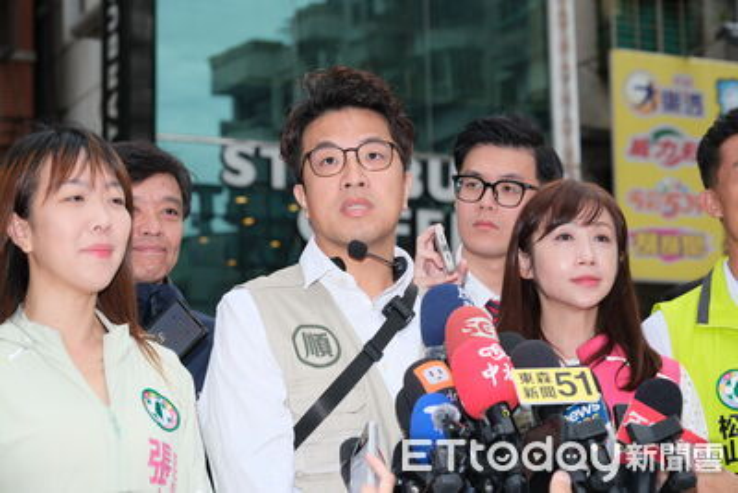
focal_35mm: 83
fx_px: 1702
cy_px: 246
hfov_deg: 24.5
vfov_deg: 16.5
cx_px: 369
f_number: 4.5
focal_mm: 55
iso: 250
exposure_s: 1/250
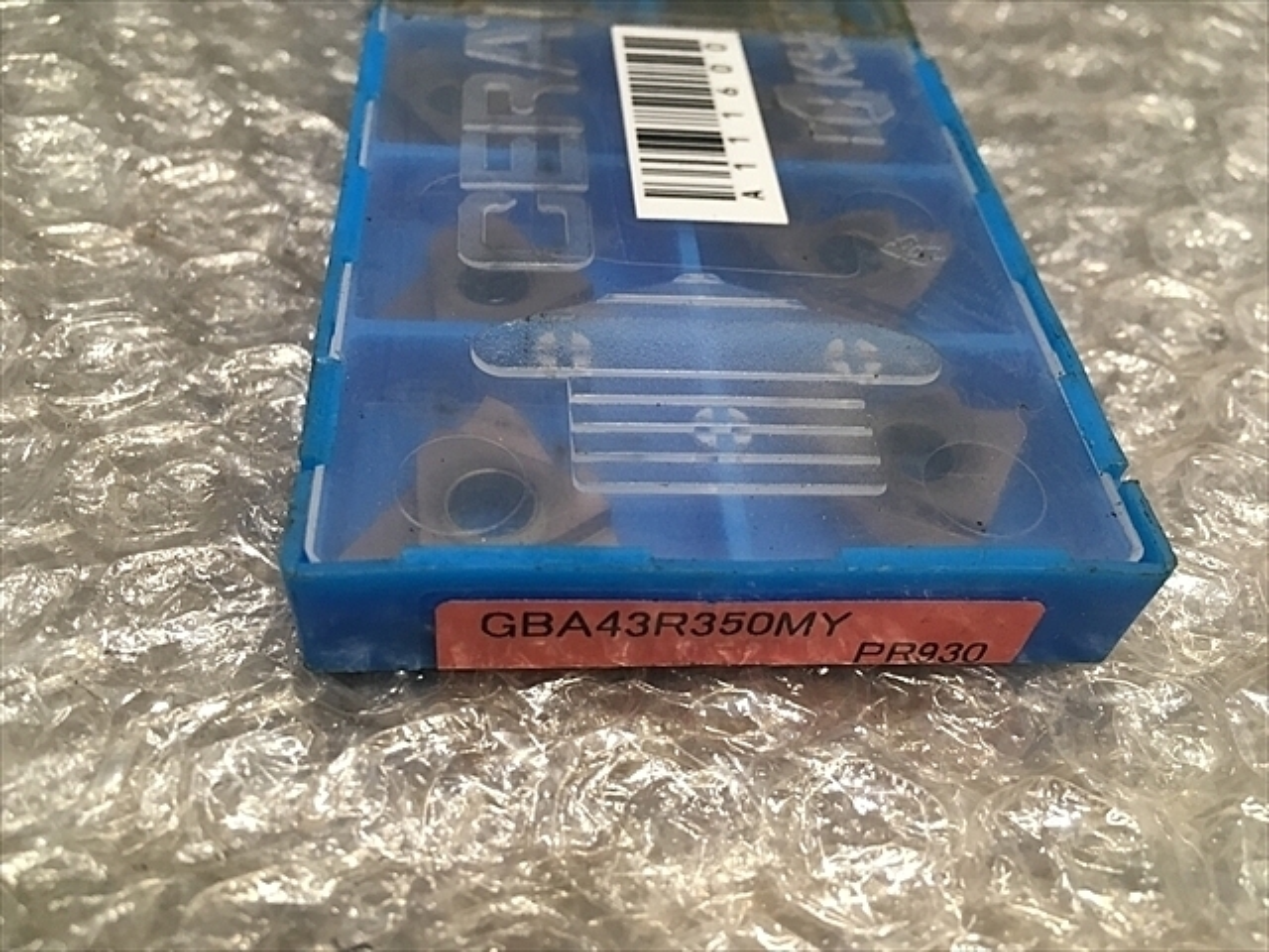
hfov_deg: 61.7
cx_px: 634
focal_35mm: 29
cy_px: 476
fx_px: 1063
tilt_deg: -46.6
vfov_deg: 48.2
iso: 80
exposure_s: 1/30
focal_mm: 4.15
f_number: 2.2
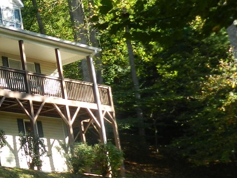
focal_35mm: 95
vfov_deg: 15.6
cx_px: -78
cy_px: 83
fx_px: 650
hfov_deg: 19.0
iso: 160
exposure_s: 1/160
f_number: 3.7
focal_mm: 5.6
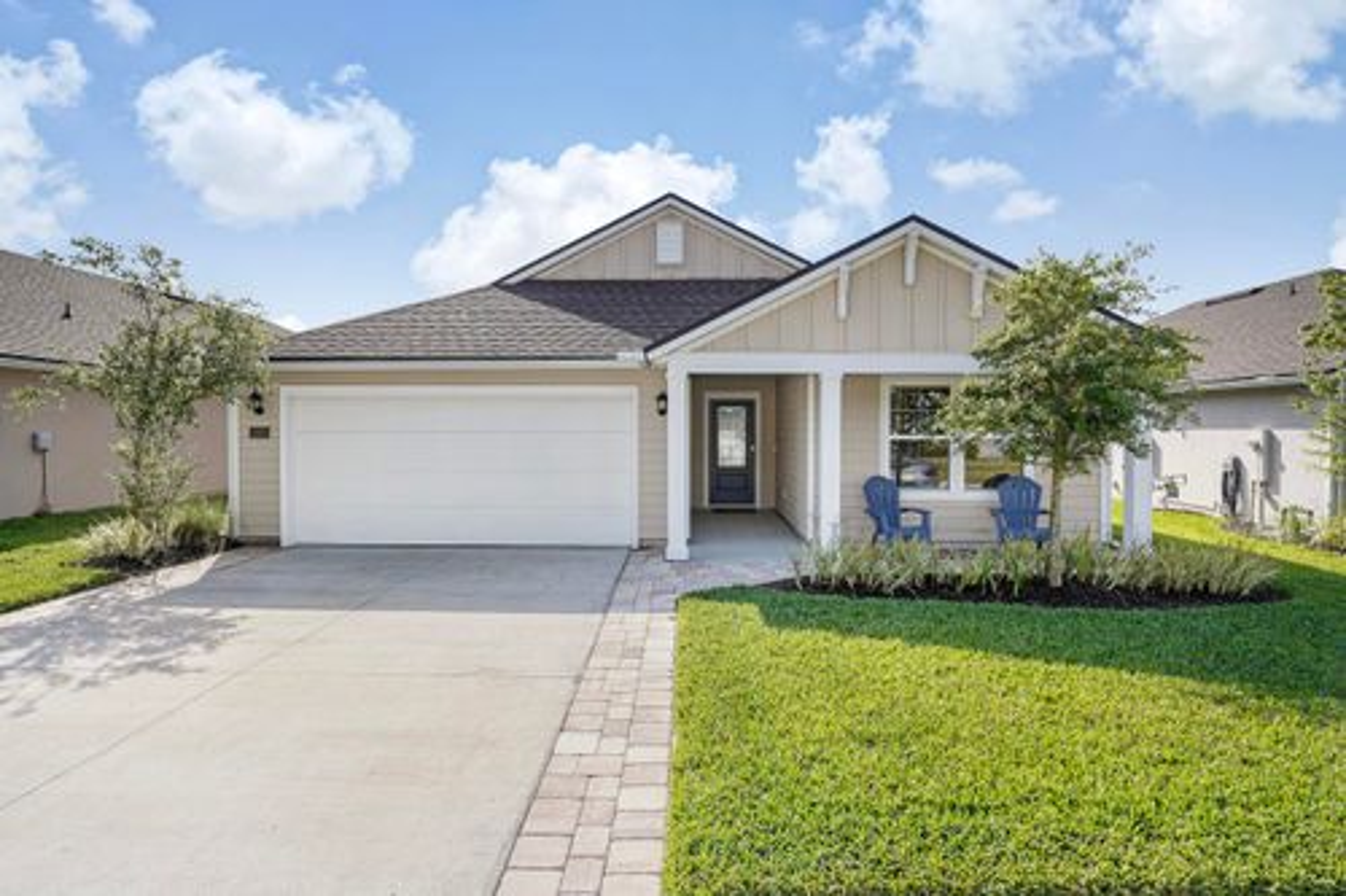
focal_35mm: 20
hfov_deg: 84.0
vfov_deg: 61.9
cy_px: 448
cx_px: 673
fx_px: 747
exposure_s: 1/60
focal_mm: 20
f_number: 8
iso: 100
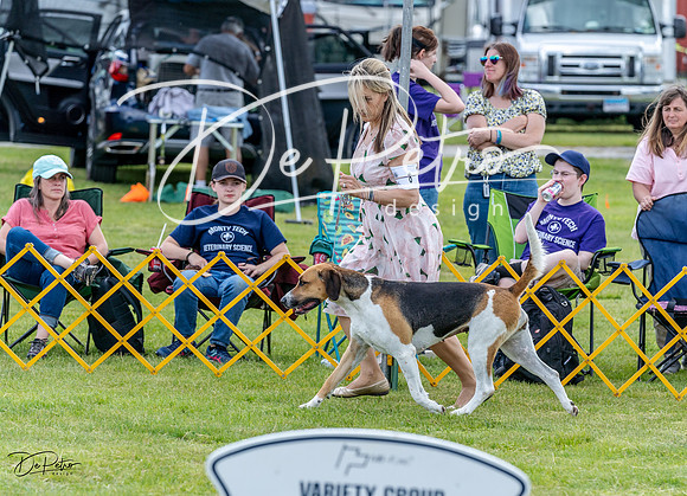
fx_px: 3530
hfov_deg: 11.1
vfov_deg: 8.0
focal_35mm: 180
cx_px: 383
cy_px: 228
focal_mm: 154
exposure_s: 1/1000
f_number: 4.5
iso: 400
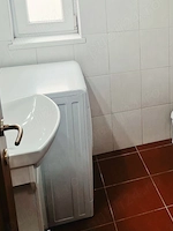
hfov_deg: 29.8
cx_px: 164
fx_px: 307
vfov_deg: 39.6
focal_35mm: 46
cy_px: 46
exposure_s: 1/100
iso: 100
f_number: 1.8
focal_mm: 5.54
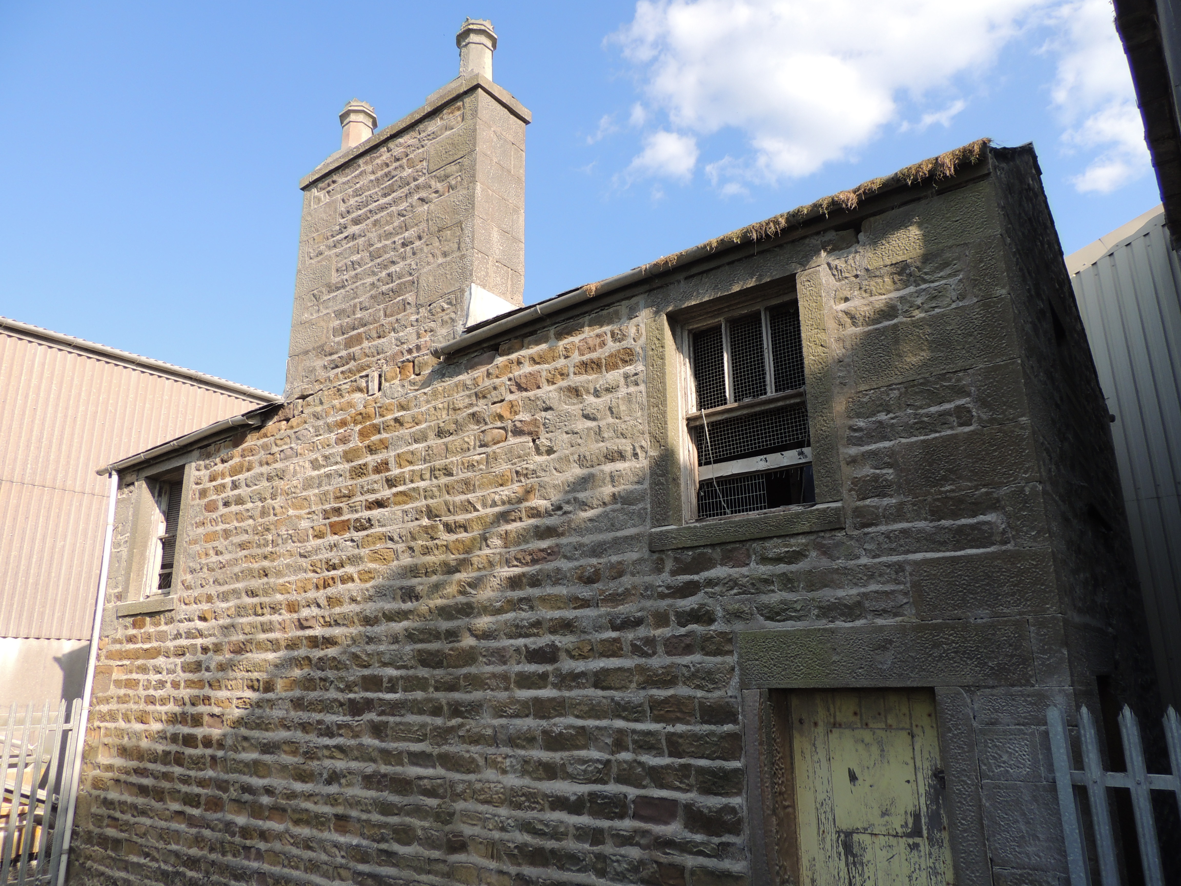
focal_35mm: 24
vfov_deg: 56.8
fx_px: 819
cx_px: 590
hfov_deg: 71.6
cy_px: 443
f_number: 3
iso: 100
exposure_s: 1/640
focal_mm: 4.3
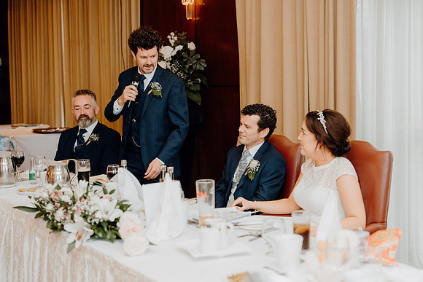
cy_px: 141
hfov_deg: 33.9
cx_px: 212
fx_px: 693
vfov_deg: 23.0
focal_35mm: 59
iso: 1250
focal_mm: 59
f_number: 2.8
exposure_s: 1/200
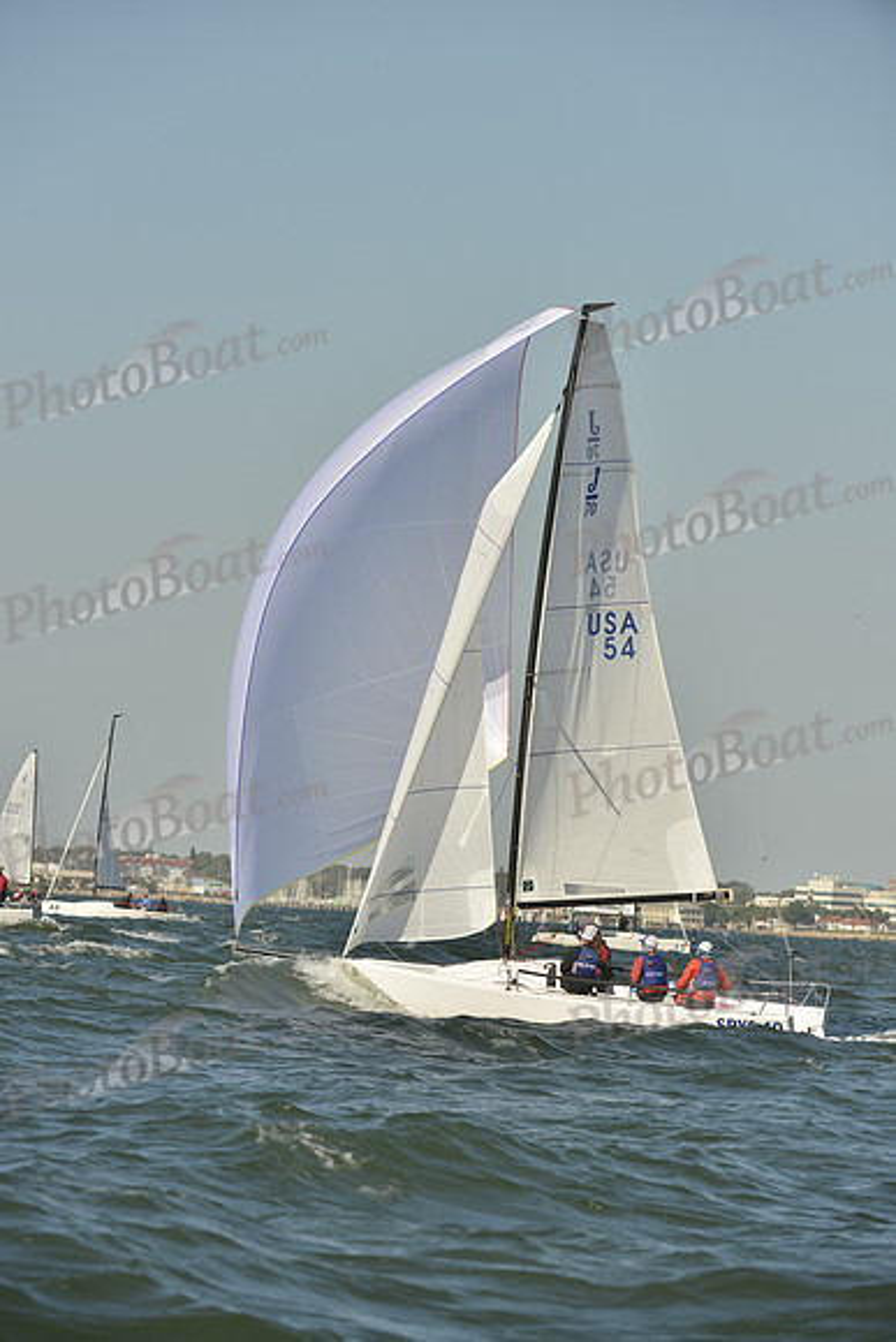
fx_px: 7462
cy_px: 671
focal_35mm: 200
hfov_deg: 6.9
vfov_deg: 10.3
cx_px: 448
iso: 280
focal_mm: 200
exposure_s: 1/1600
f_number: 7.1
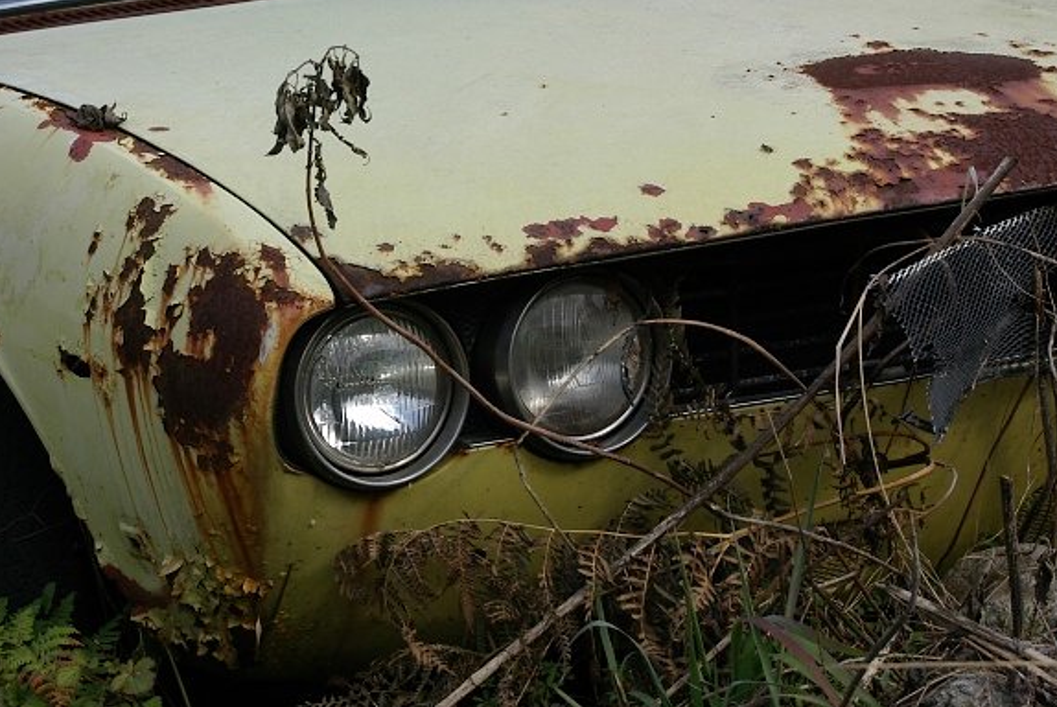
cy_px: 276
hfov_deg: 18.9
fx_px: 3145
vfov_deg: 12.8
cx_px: 254
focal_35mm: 107
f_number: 8
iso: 200
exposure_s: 1/350
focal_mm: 40
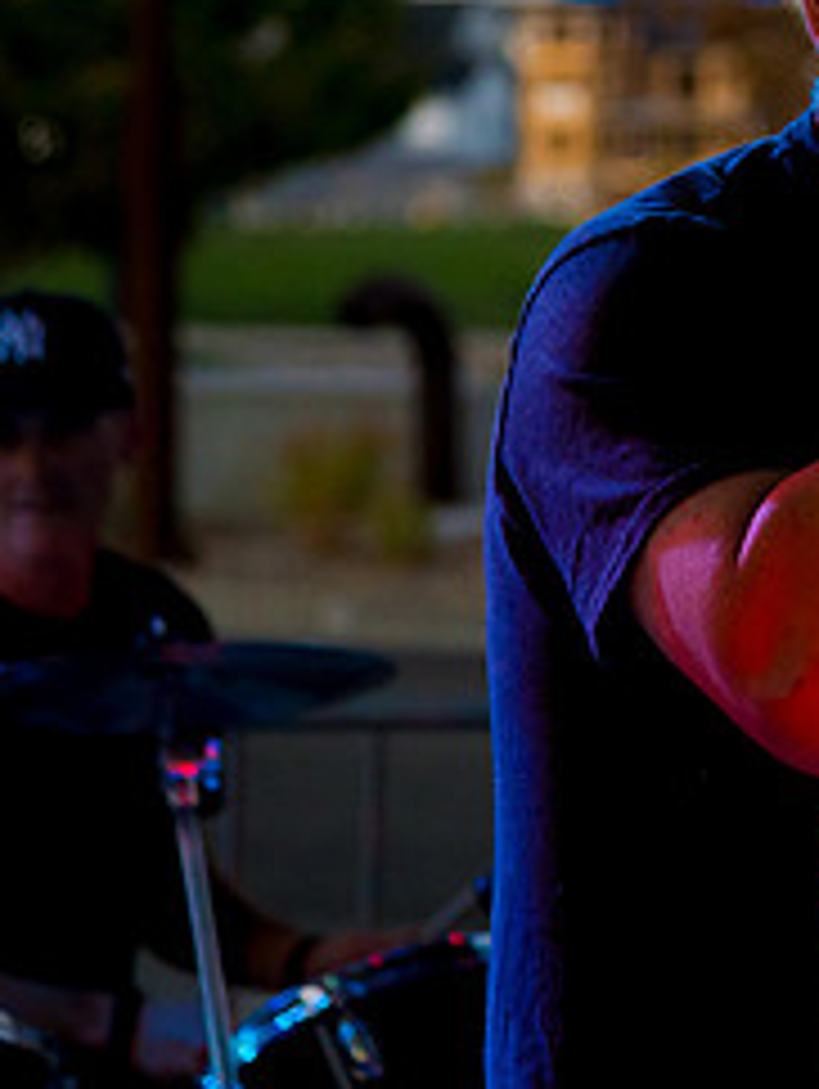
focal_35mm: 225
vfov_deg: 8.8
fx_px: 7085
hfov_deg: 6.6
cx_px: 1086
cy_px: 140
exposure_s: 1/160
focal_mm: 85
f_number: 4.5
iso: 1600
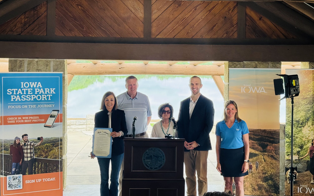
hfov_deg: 38.9
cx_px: 159
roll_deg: -1.6
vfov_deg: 24.8
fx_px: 445
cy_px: 80
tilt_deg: -3.4
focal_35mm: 52
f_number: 1.78
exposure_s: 1/242
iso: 64
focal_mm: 6.76
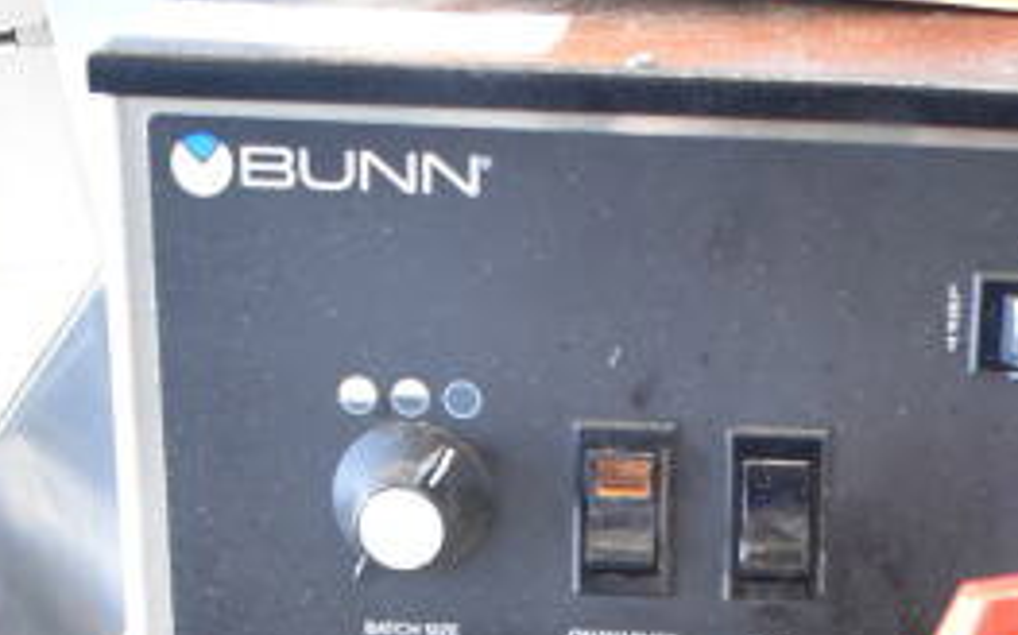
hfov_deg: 18.5
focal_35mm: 112
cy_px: 1038
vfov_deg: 11.1
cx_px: 836
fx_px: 3099
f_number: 3.8
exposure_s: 1/30
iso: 2000
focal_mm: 21
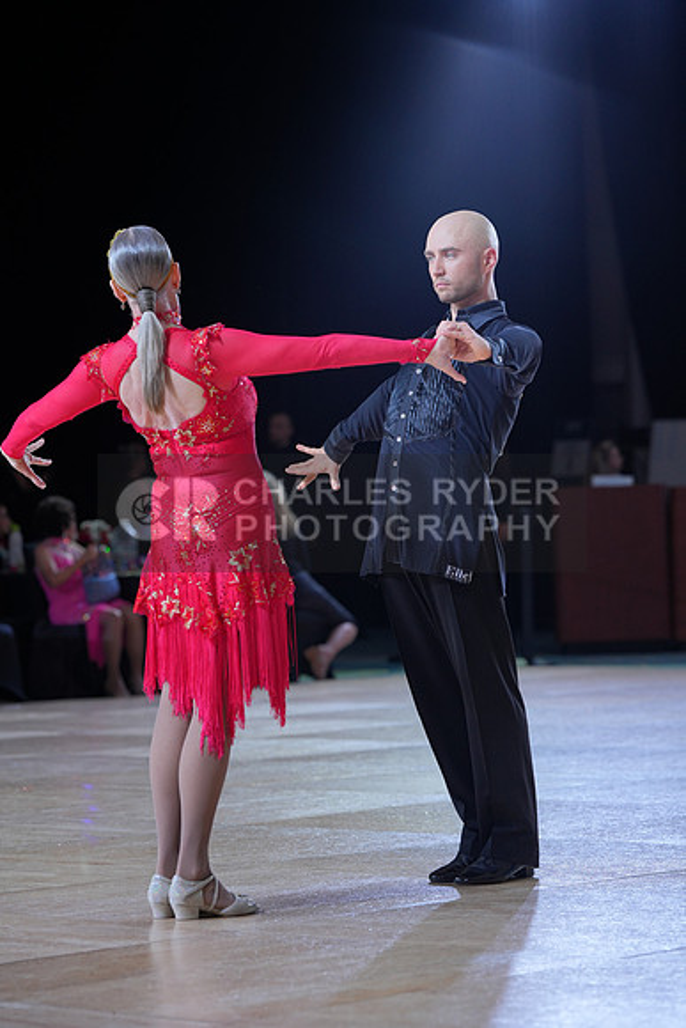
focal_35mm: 128
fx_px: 3656
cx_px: 343
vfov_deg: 16.0
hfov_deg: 10.7
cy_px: 514
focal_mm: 128
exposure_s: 1/400
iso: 400
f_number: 4
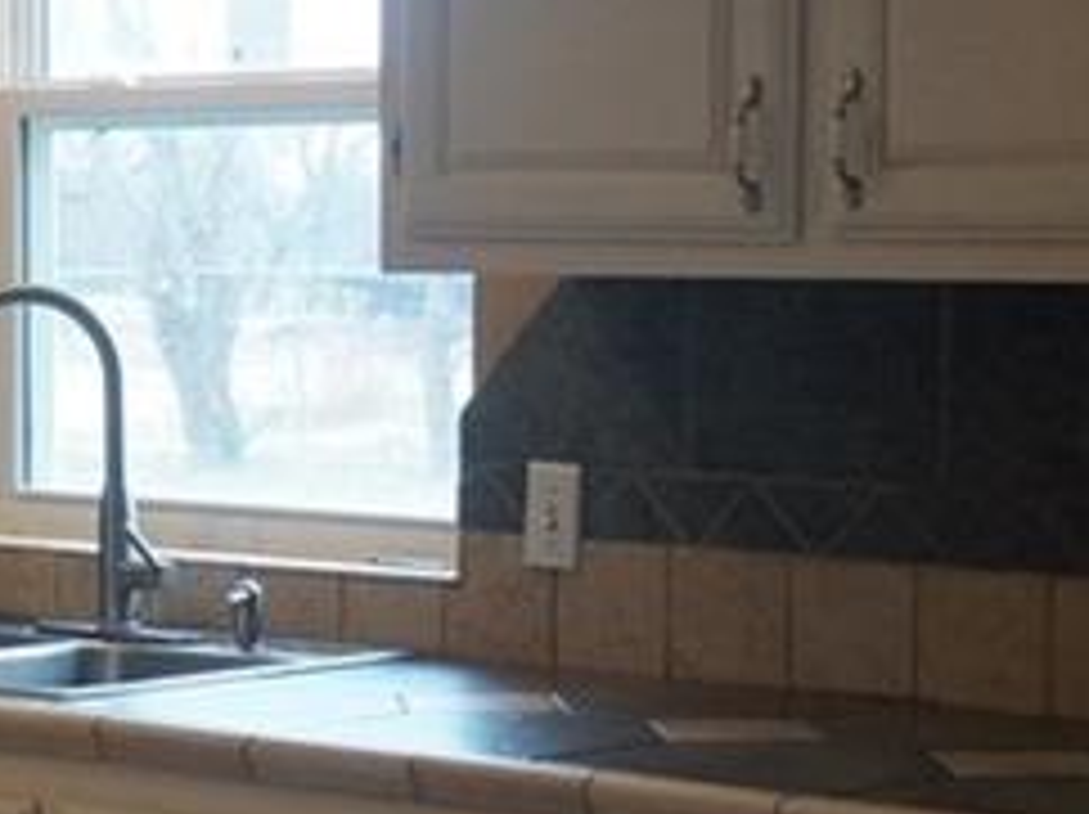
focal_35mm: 128
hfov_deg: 14.7
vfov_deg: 11.5
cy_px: 549
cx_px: -378
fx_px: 4024
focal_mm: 21
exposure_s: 1/160
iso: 1250
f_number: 4
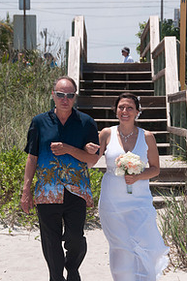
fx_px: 1490
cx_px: 116
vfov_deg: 10.8
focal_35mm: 191
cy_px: 159
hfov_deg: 7.2
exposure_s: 1/250
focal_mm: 82
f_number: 11
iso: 100
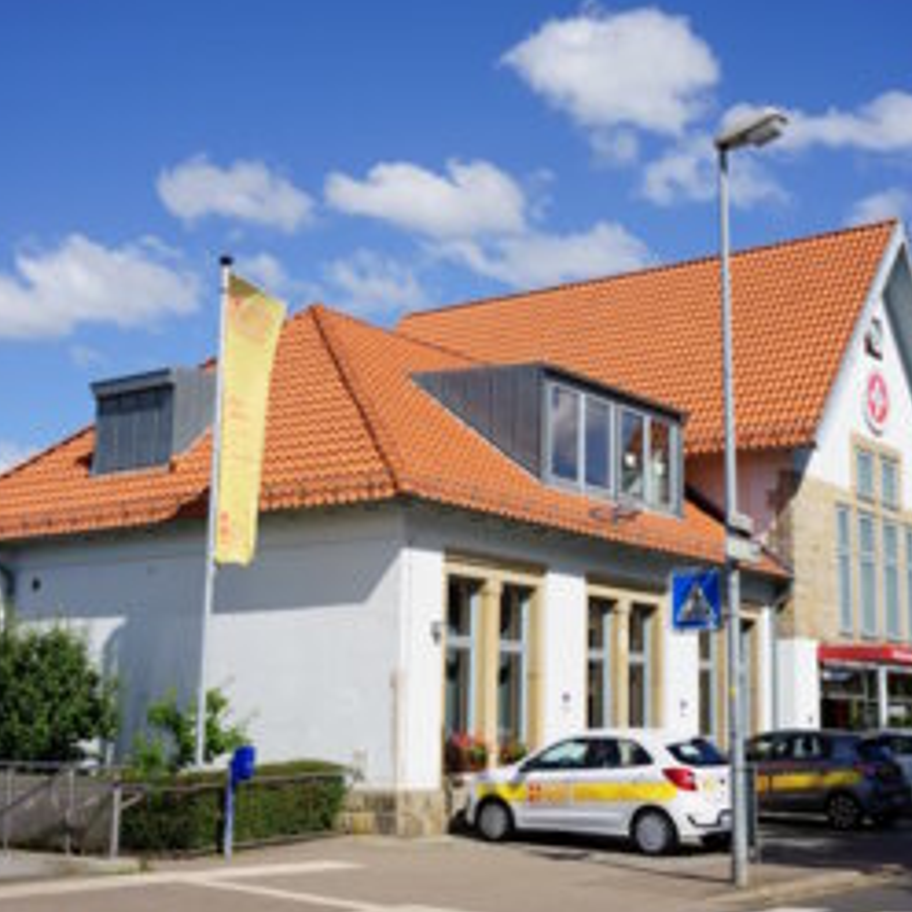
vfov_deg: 35.4
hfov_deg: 35.3
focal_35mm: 48
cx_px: 500
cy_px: 473
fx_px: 1431
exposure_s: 1/400
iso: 100
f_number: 8
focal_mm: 35
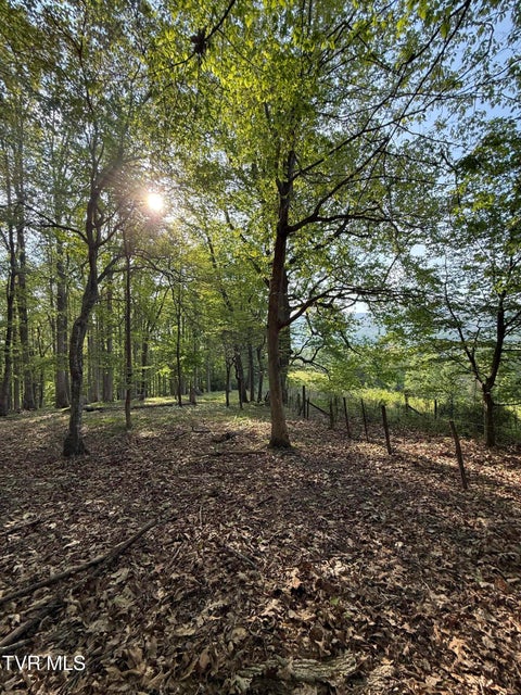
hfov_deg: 85.7
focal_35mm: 14
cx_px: 260
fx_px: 281
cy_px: 348
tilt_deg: +0.1
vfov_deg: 102.1
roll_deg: +1.3
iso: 64
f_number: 2.2
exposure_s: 1/395
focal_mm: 2.22
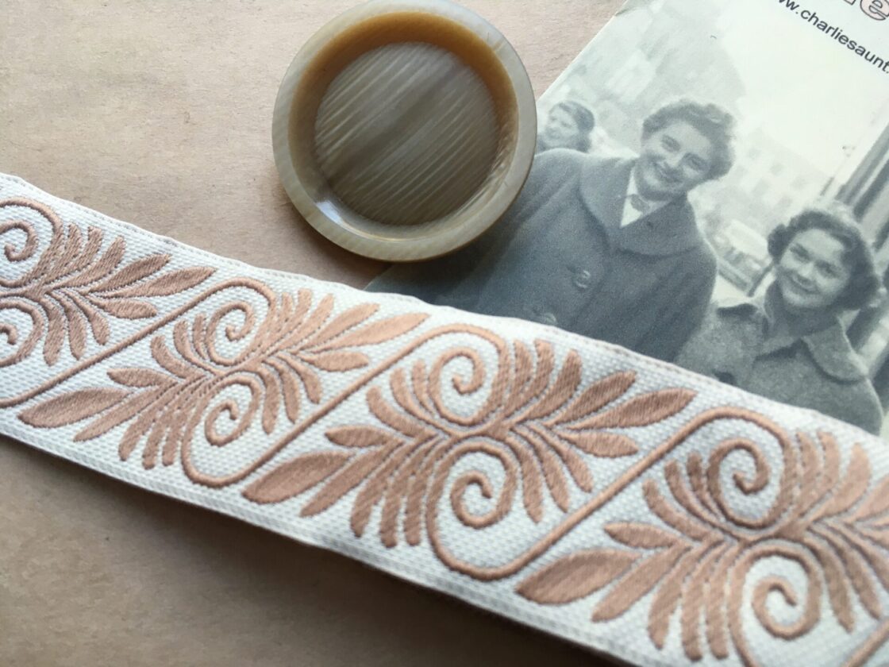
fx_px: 745
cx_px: 444
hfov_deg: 61.7
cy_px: 334
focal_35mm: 29
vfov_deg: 48.2
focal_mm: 4.15
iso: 32
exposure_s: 1/33
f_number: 2.2
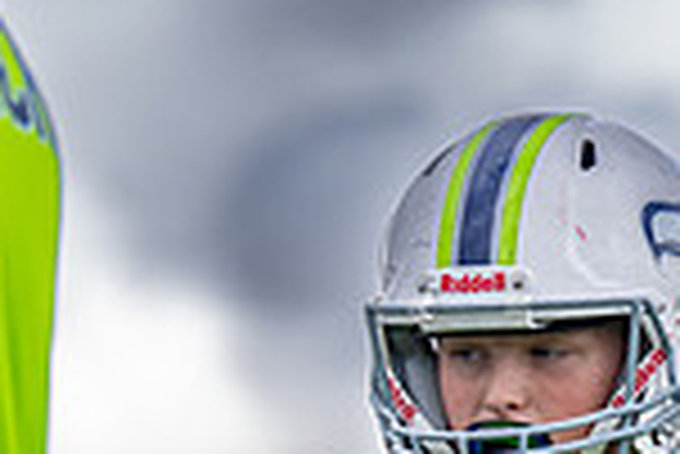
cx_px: 468
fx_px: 8867
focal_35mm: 469
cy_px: 569
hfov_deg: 4.4
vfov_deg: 2.9
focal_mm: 114
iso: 320
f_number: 2.8
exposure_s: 1/2500
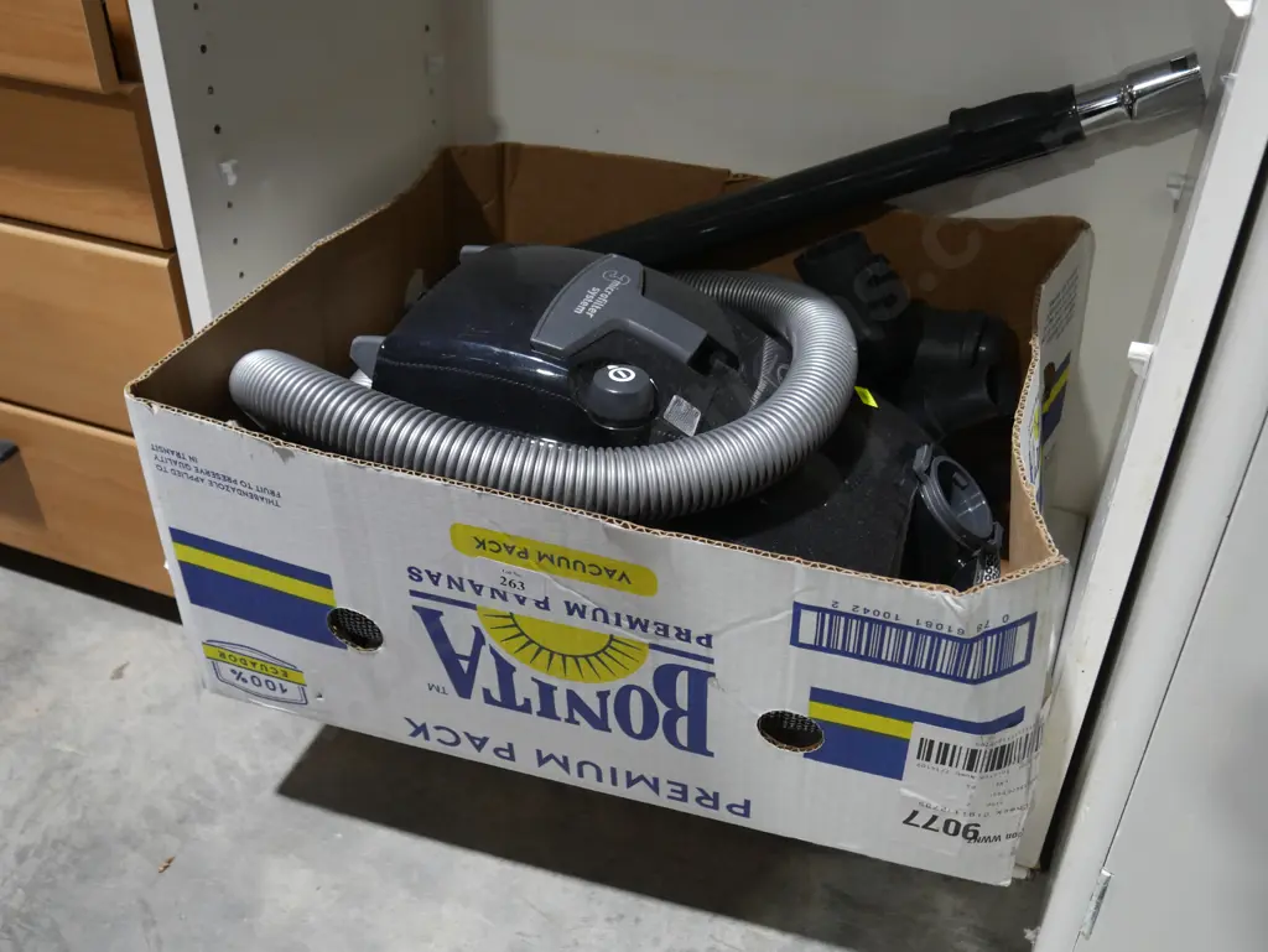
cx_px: 634
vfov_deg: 41.8
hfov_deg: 53.9
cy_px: 476
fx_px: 1246
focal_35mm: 34
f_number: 4
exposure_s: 1/60
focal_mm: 17
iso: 500
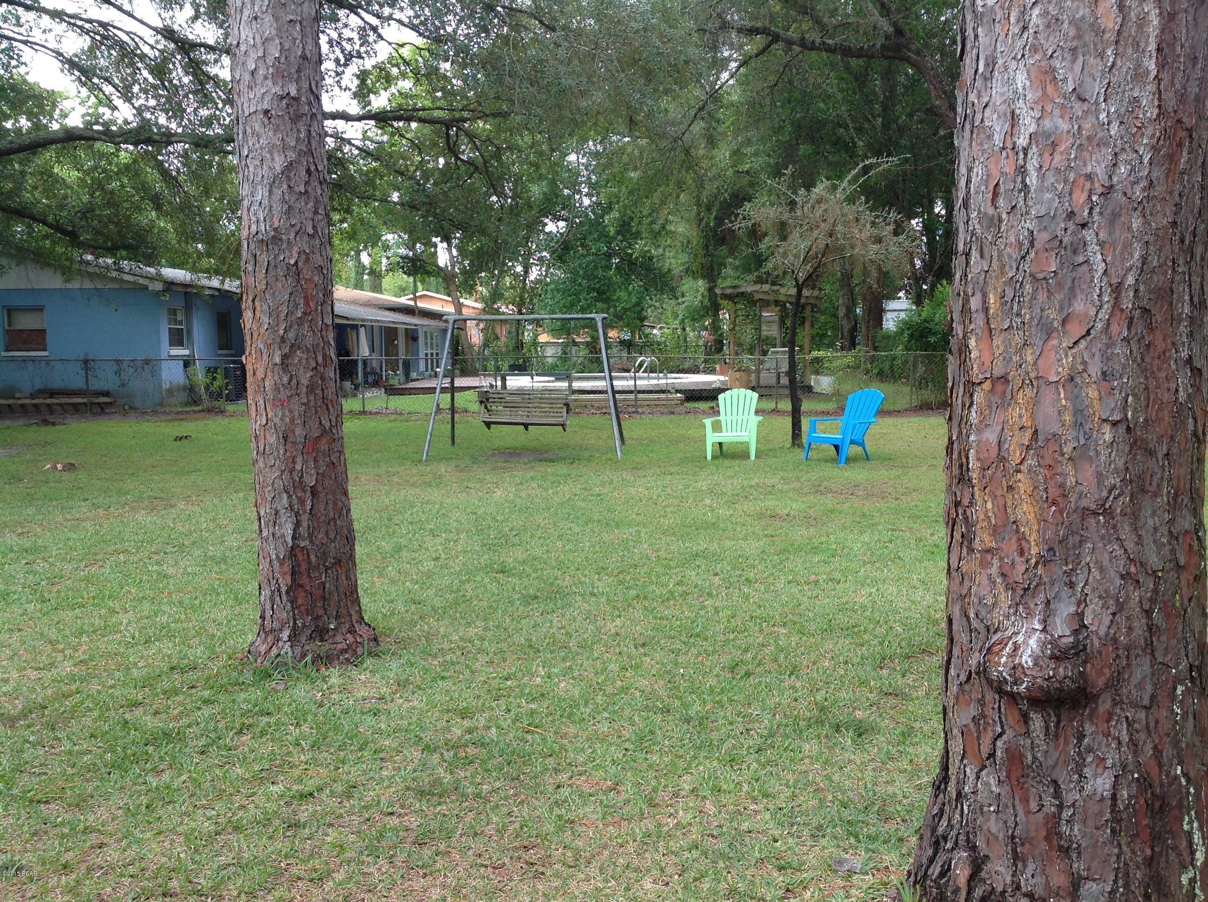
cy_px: 451
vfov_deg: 40.6
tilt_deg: -2.0
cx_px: 604
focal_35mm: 35
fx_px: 1220
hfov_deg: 52.7
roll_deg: -0.1
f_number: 2.4
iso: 50
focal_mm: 4.28
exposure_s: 1/141
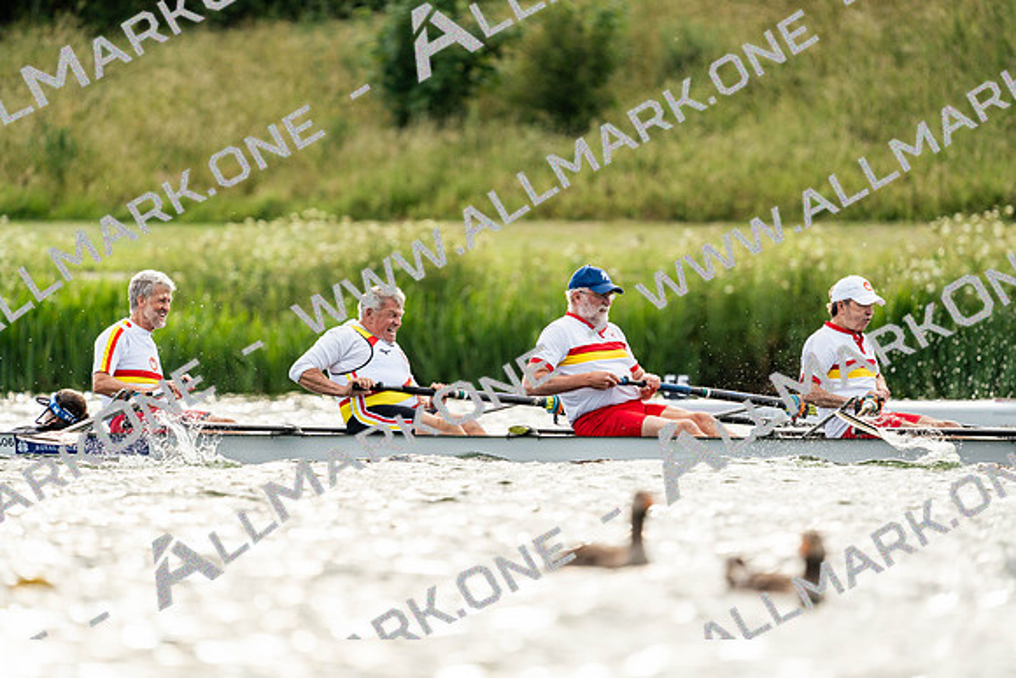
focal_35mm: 500
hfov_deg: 4.1
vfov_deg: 2.8
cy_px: 339
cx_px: 508
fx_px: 14114
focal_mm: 500
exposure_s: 1/2000
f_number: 6.3
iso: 500
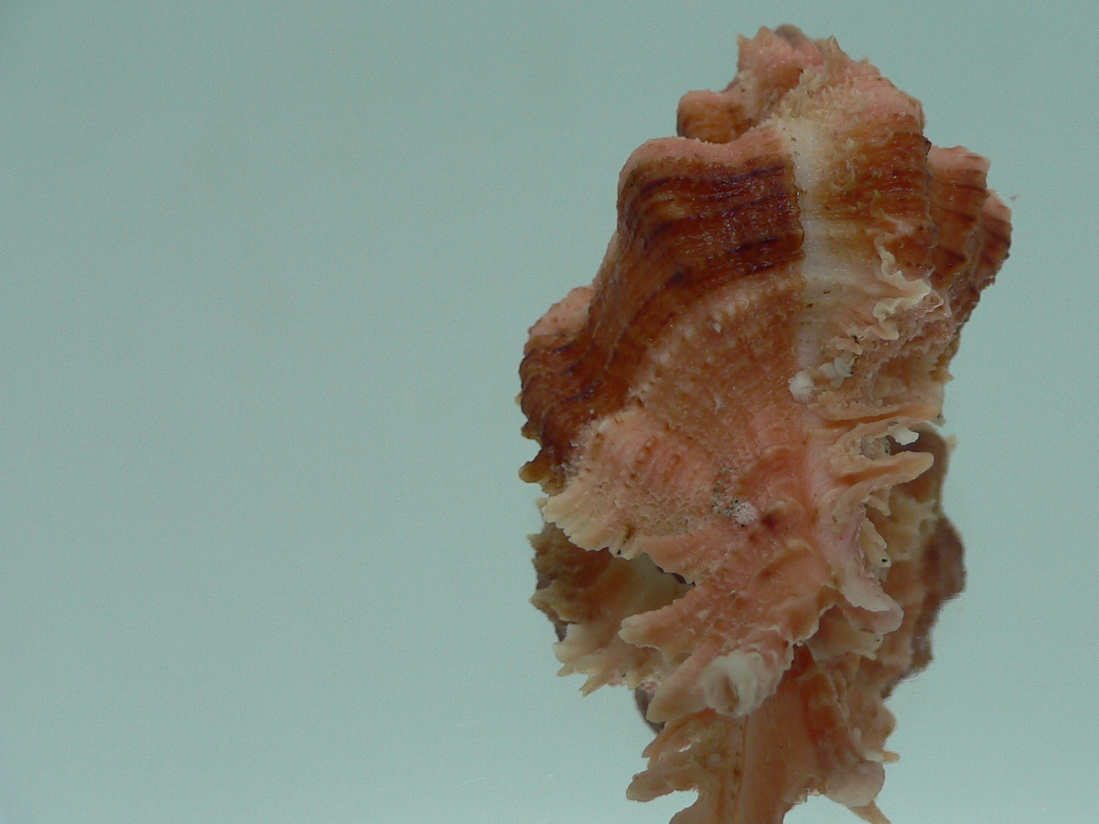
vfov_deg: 29.7
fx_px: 1556
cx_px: 756
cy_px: 425
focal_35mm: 49
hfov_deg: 38.4
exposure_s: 1/60
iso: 80
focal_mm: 4.6
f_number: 2.8
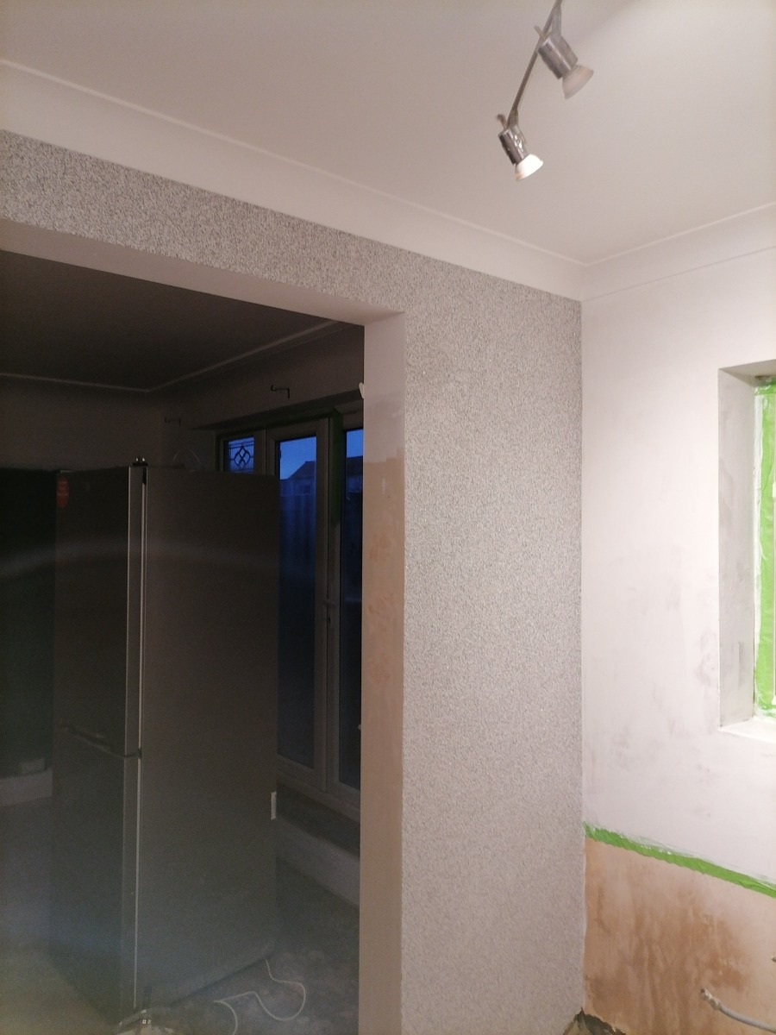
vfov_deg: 65.3
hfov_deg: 51.4
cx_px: 388
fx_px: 807
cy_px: 518
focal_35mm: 27
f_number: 1.8
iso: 320
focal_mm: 5.4
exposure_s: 1/25
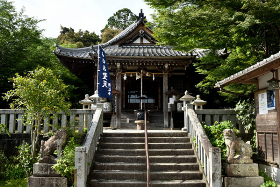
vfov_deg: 41.1
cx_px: 140
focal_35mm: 32
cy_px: 94
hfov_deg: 58.7
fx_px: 249
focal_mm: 32
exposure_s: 1/50
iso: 400
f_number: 13
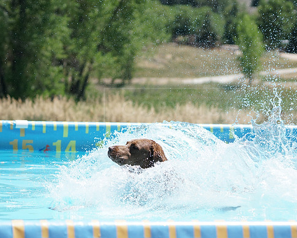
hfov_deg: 11.3
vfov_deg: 9.1
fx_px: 1494
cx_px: 163
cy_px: 119
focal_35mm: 170
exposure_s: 1/4000
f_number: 4.5
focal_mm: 100
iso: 800
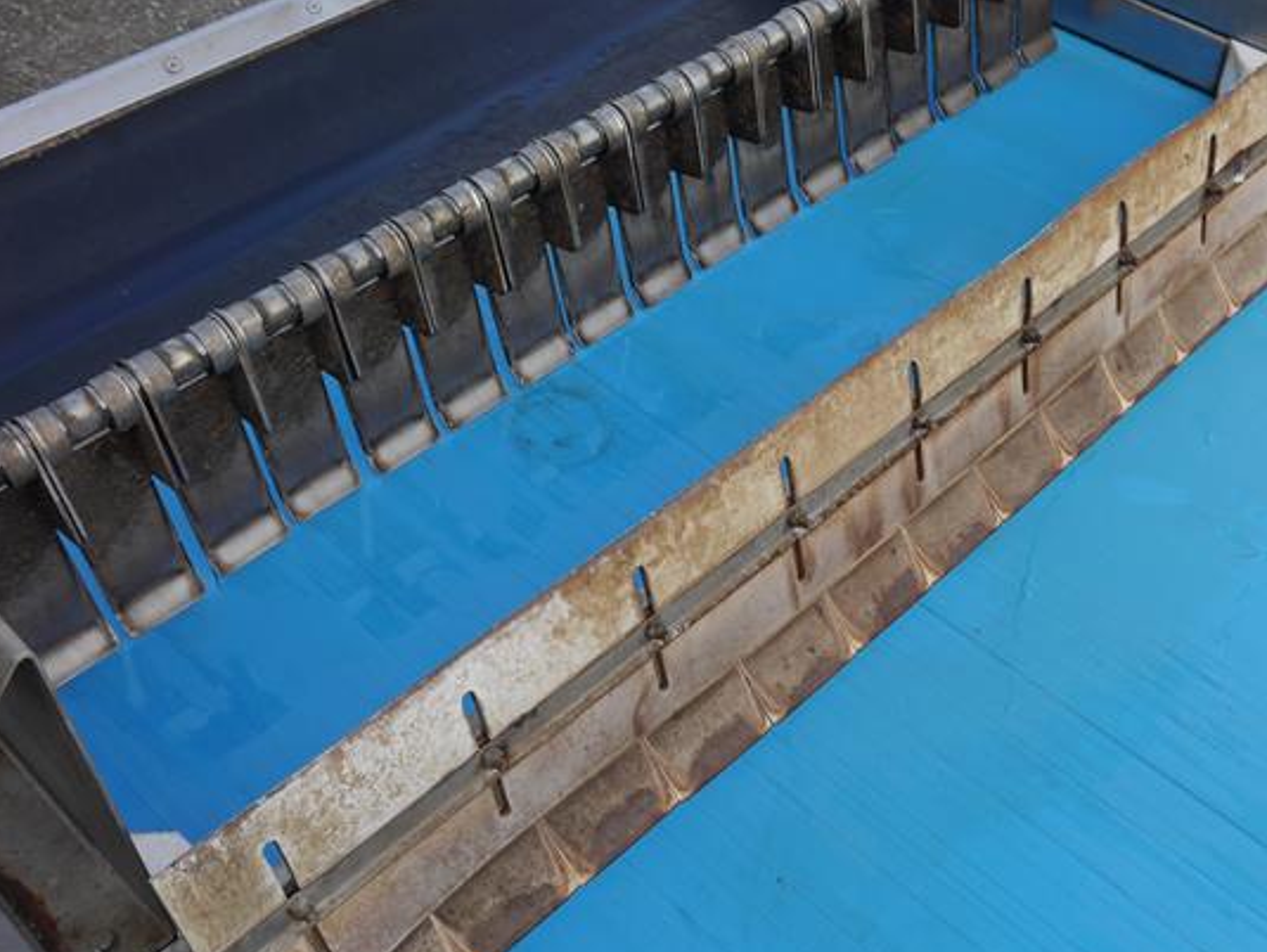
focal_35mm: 43
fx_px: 1575
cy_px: 488
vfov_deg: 33.6
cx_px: 738
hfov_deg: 43.7
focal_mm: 18
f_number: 5.6
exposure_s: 1/200
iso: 160
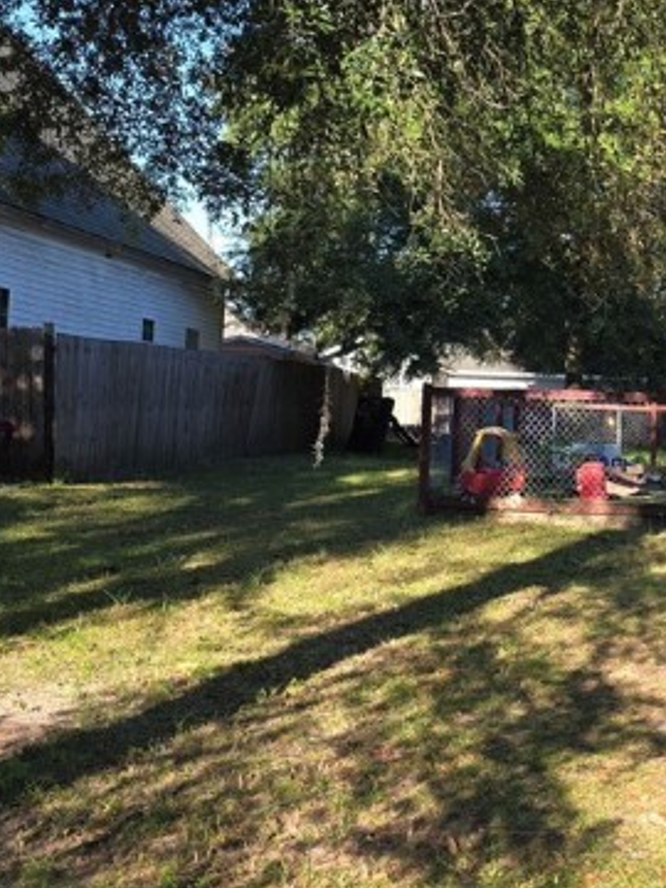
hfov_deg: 28.9
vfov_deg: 38.8
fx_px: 1257
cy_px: 385
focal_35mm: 49
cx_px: 557
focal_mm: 6.3
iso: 80
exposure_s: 1/1225
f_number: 1.7
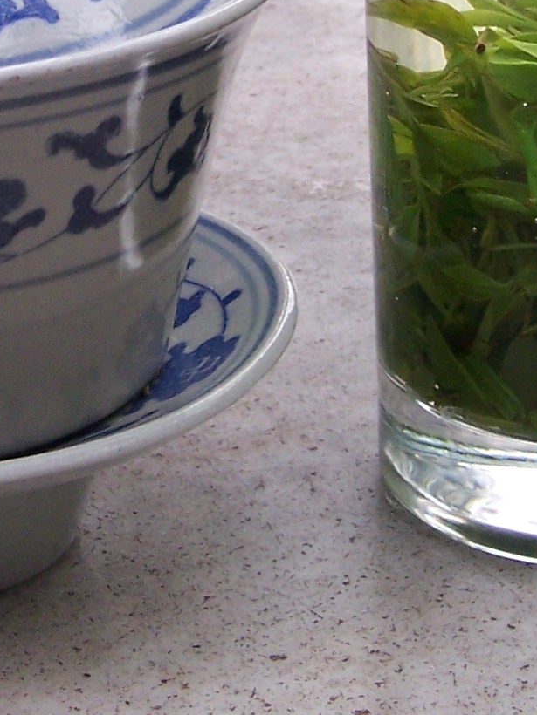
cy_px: 17
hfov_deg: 9.6
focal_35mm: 154
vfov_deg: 12.7
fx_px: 3185
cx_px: 145
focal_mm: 8.2
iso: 140
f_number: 4
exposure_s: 1/45
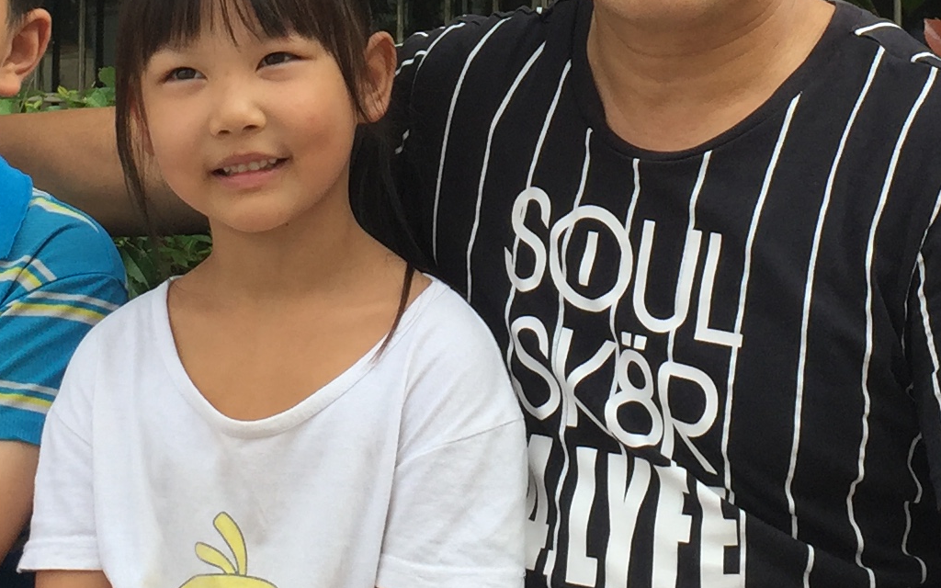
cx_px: 464
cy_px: -129
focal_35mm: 98
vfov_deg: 13.0
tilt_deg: +6.7
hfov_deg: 21.2
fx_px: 2513
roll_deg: -0.3
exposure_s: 1/471
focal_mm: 4.15
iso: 32
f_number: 2.2
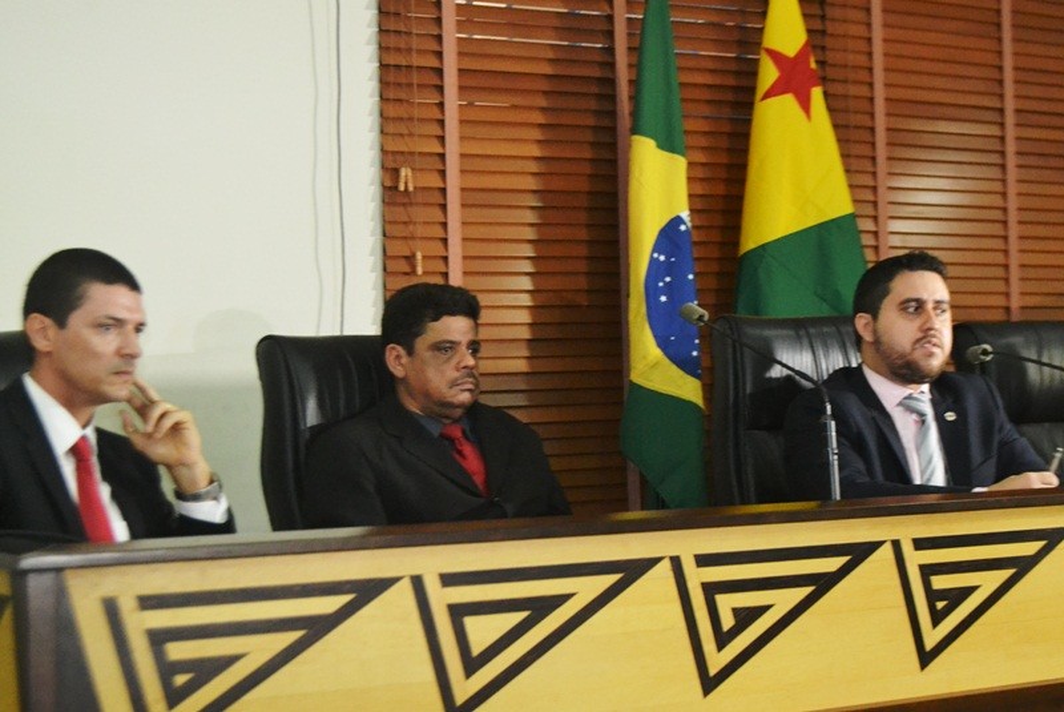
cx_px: 532
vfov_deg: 25.8
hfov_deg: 37.8
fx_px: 1553
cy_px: 356
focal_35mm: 52
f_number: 5
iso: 2800
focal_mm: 35
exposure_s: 1/60
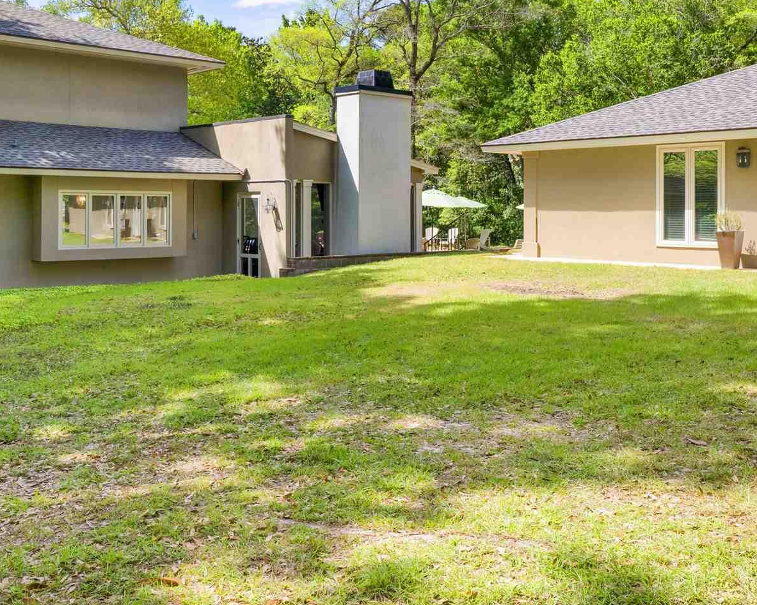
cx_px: 357
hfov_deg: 46.8
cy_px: 199
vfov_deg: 37.8
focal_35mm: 39
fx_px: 874
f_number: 11
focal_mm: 16
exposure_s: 1/400
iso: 400
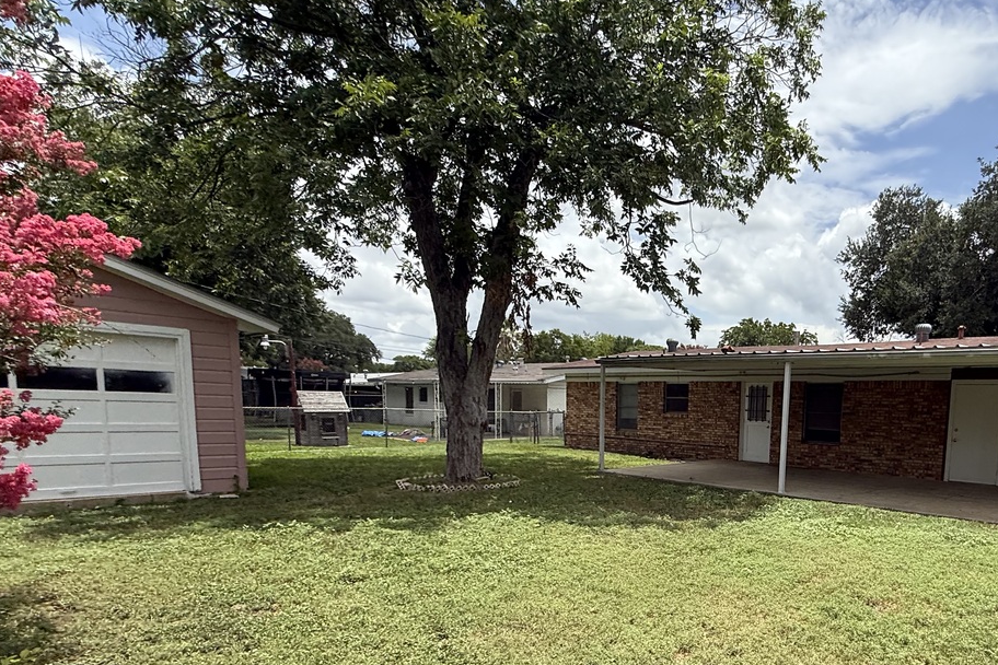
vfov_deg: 53.0
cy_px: 488
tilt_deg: -2.6
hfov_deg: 72.9
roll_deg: +1.0
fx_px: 638
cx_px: 696
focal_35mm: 23
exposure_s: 1/1613
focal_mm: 2.22
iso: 50
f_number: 2.2
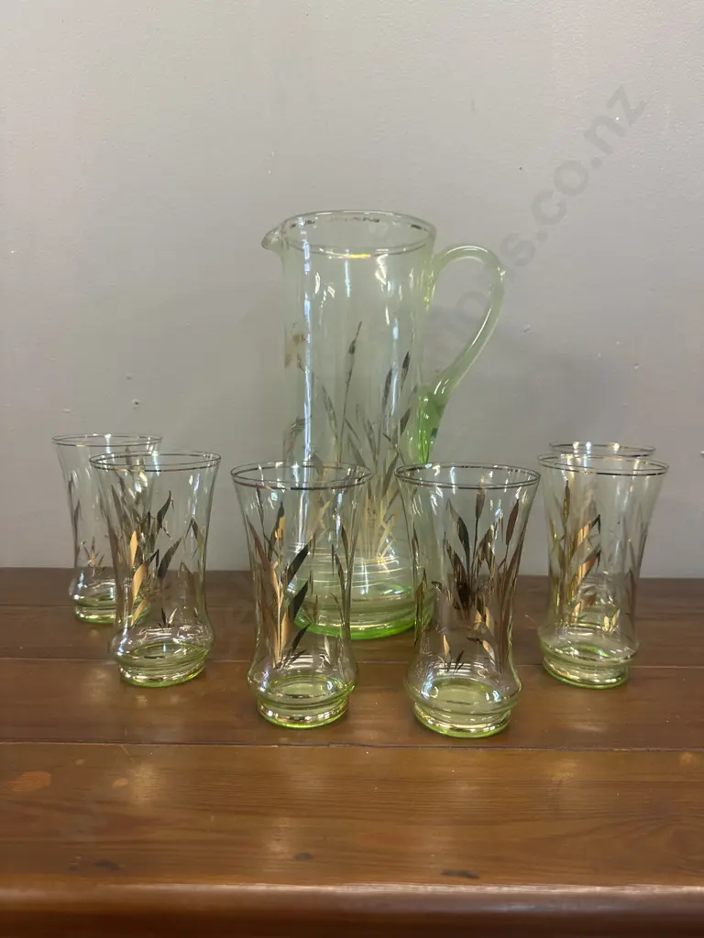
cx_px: 352
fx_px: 651
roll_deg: -1.8
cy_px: 469
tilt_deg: -9.7
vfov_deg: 71.6
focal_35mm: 24
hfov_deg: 56.8
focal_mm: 6.86
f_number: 1.78
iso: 160
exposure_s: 1/50
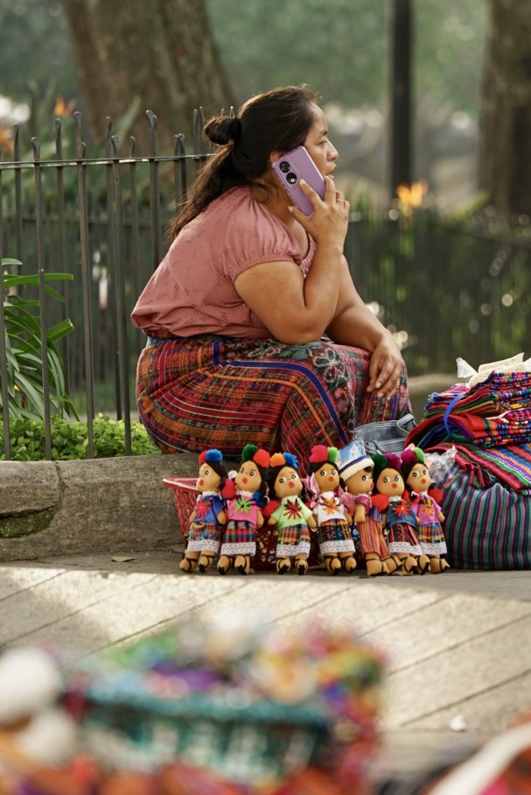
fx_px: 7861
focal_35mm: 356
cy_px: 349
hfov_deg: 3.9
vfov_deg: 5.8
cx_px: 328
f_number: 4
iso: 500
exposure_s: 1/400
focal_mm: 200
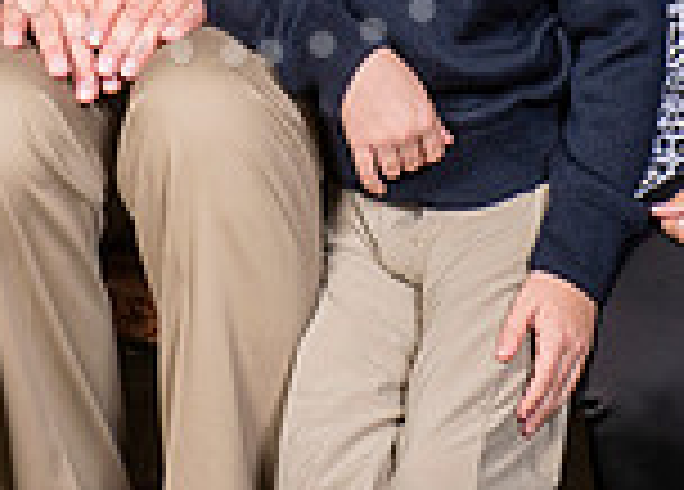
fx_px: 5058
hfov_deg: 7.7
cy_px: -448
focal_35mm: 260
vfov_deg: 5.5
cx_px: 257
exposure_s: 1/125
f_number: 7.1
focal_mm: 60
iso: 160
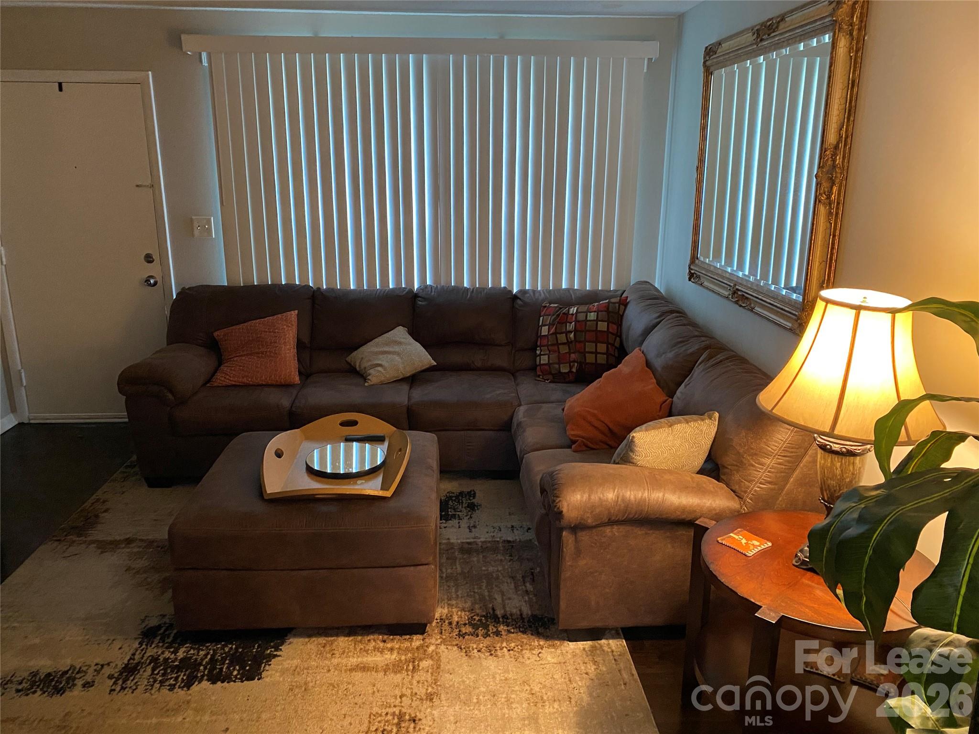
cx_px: 490
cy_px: 367
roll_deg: +0.0
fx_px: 735
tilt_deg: -16.0
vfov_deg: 53.1
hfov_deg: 67.3
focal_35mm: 26
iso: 640
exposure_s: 1/40
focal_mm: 4.25
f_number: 1.8
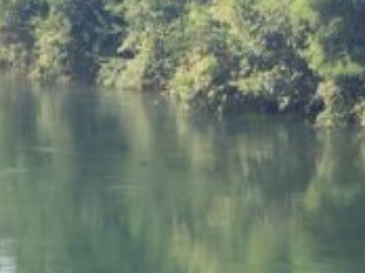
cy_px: 410
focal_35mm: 171
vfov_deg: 8.5
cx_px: 105
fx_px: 1801
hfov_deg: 11.6
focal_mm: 4.15
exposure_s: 1/628
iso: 32
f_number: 2.2
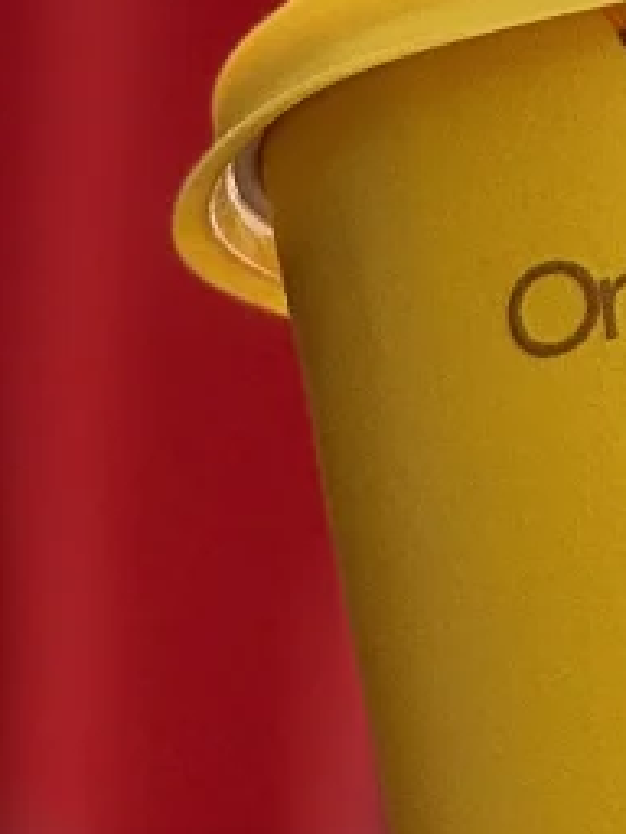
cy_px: 437
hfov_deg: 3.4
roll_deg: -0.8
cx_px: 1718
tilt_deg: +14.1
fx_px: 10441
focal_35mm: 433
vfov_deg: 4.6
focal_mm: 9
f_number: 2.8
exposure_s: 1/171
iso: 25
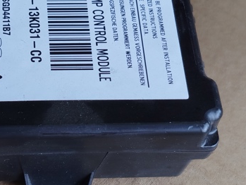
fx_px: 626
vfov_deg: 16.8
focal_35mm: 88
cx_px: 35
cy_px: 78
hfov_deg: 21.8
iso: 64
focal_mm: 5.31
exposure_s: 1/100
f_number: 1.7
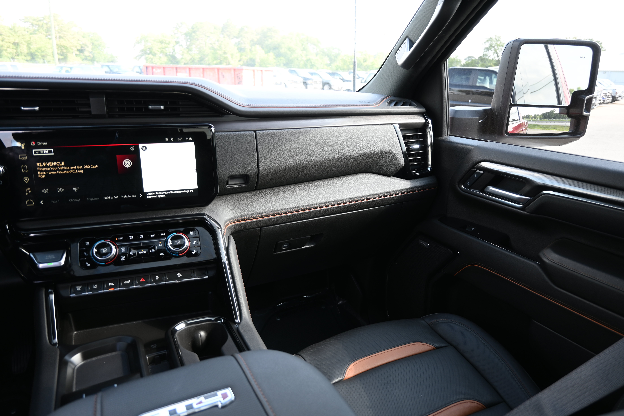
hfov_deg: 73.7
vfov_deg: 53.1
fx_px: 416
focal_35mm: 24
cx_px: 312
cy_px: 208
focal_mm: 16
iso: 100
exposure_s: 1/30
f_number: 3.5
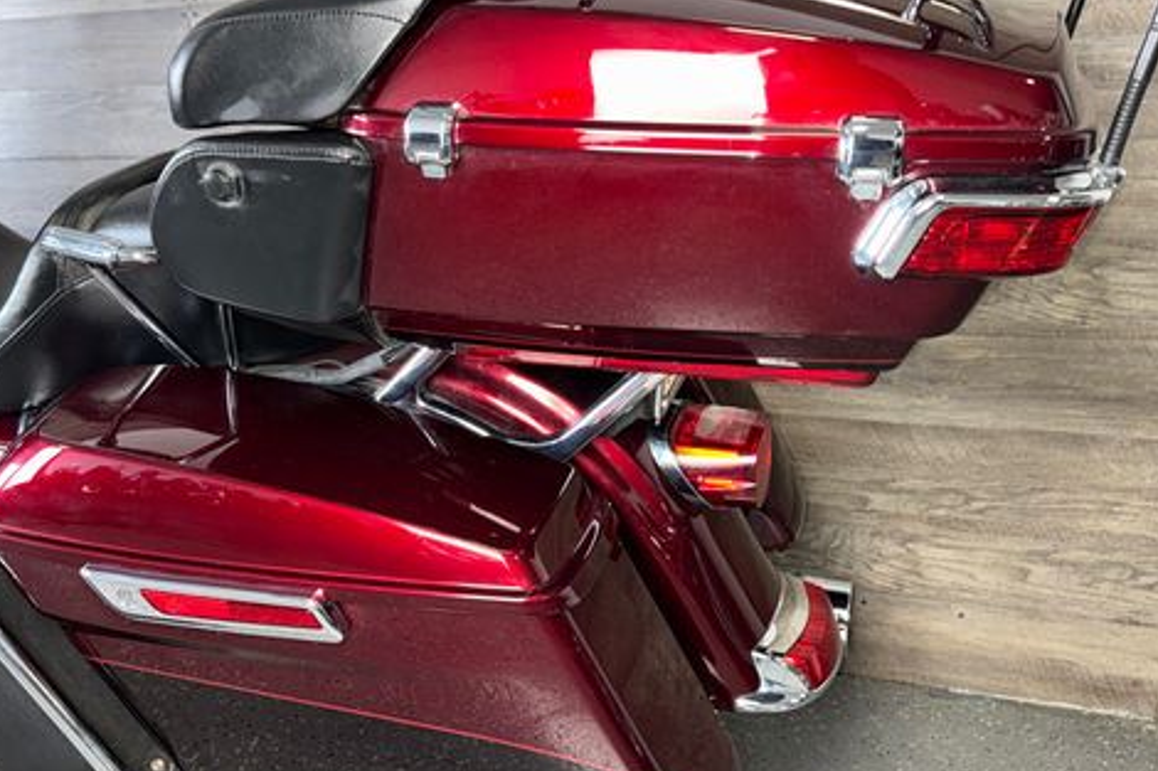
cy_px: 365
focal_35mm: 34
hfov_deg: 55.6
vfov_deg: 38.8
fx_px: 1093
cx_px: 495
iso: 64
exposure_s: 1/15
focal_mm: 6.76
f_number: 1.78
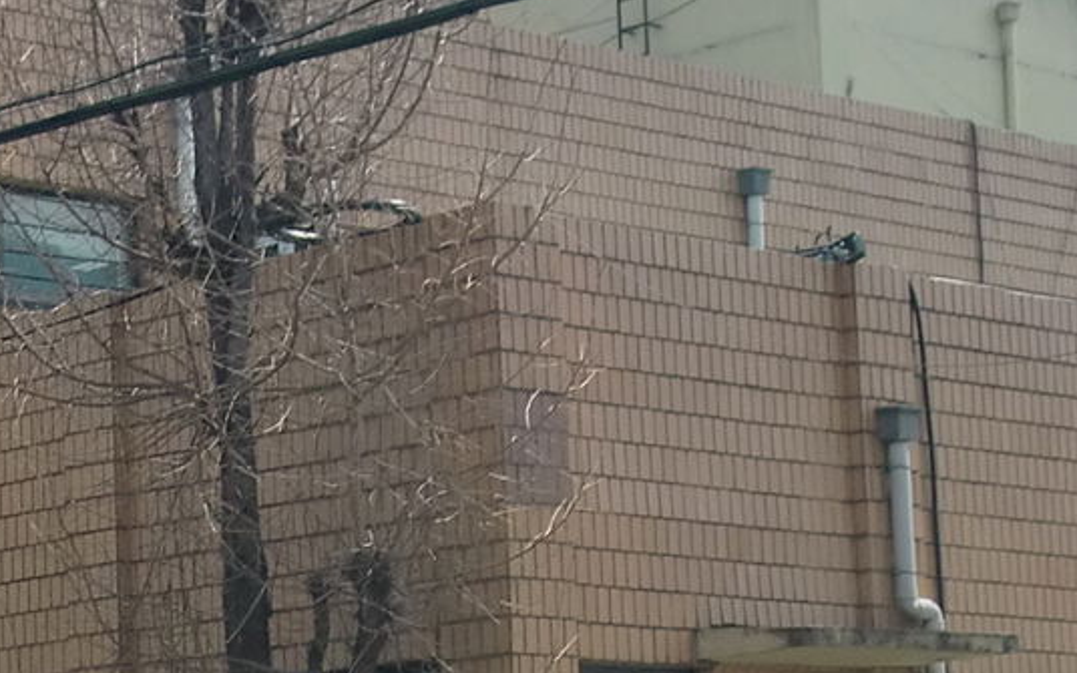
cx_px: 100
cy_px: 723
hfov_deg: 15.5
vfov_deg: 9.8
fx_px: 3904
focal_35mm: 133
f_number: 7.8
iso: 64
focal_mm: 6.3
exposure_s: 1/200
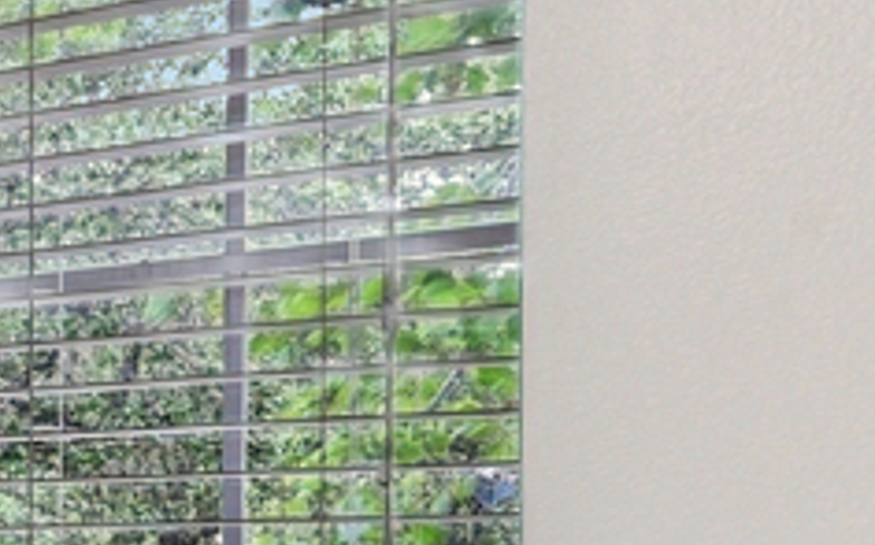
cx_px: -1498
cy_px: 678
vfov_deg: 11.4
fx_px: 2668
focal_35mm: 112
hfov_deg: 12.3
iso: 400
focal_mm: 16
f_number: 8
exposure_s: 1/15
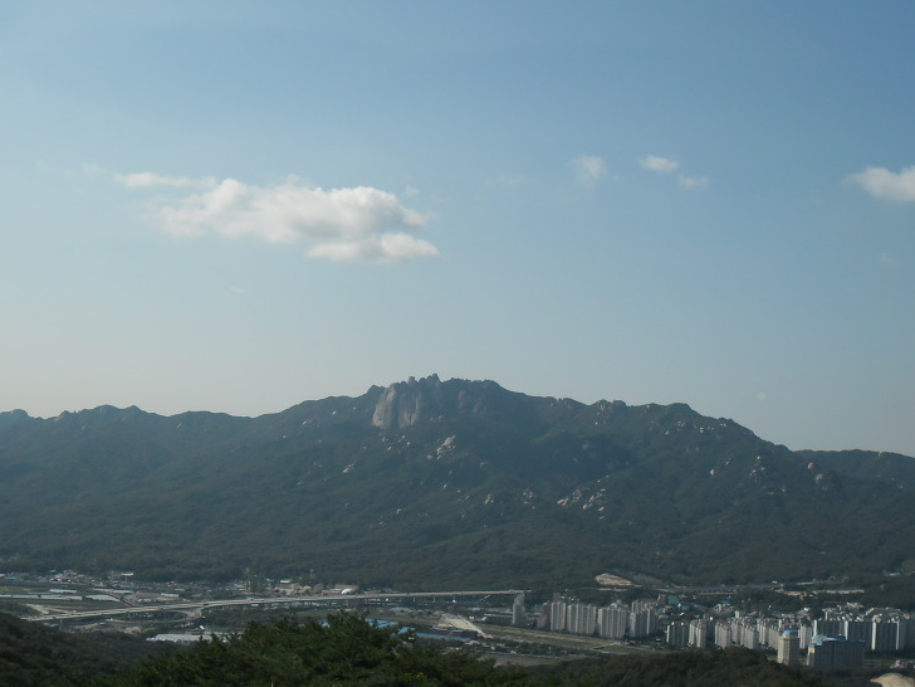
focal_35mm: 48
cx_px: 468
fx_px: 1269
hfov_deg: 39.7
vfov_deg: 30.2
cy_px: 401
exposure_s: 1/189
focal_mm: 6.6
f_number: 10.2
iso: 80
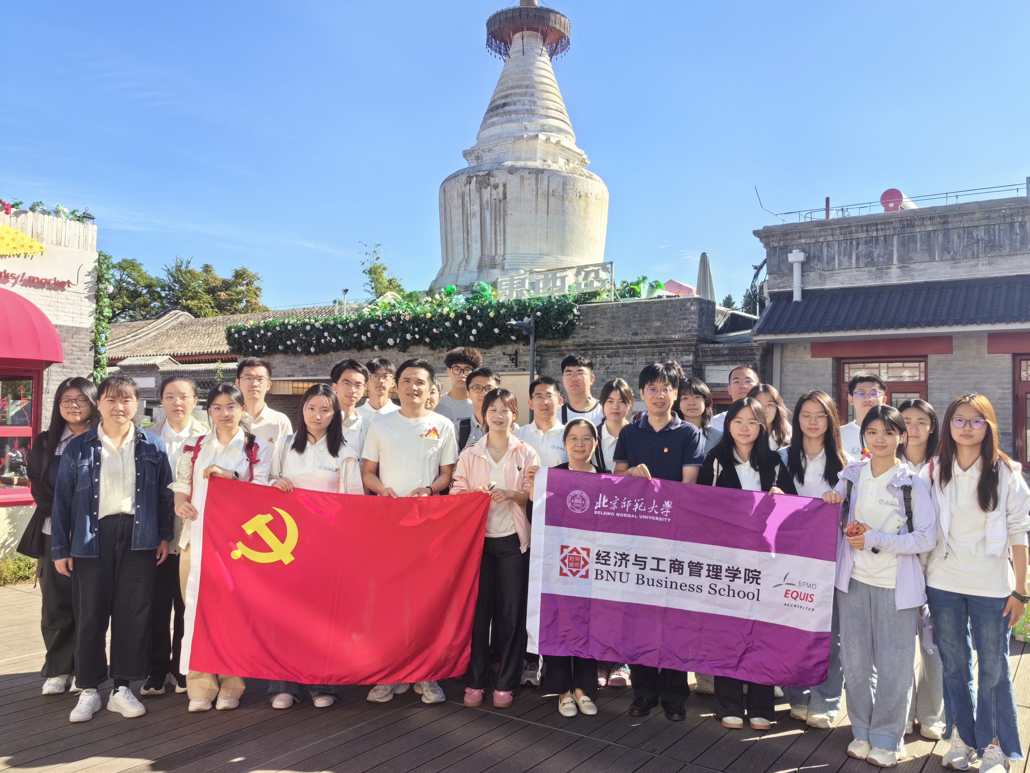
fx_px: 833
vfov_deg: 49.7
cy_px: 386
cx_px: 521
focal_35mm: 28
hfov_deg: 63.4
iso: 50
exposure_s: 1/594
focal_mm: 5.72
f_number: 4
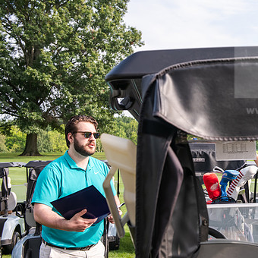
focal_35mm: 58
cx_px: 212
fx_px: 489
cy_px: 126
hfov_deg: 28.8
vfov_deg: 29.6
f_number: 5.6
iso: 160
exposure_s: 1/250
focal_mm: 40
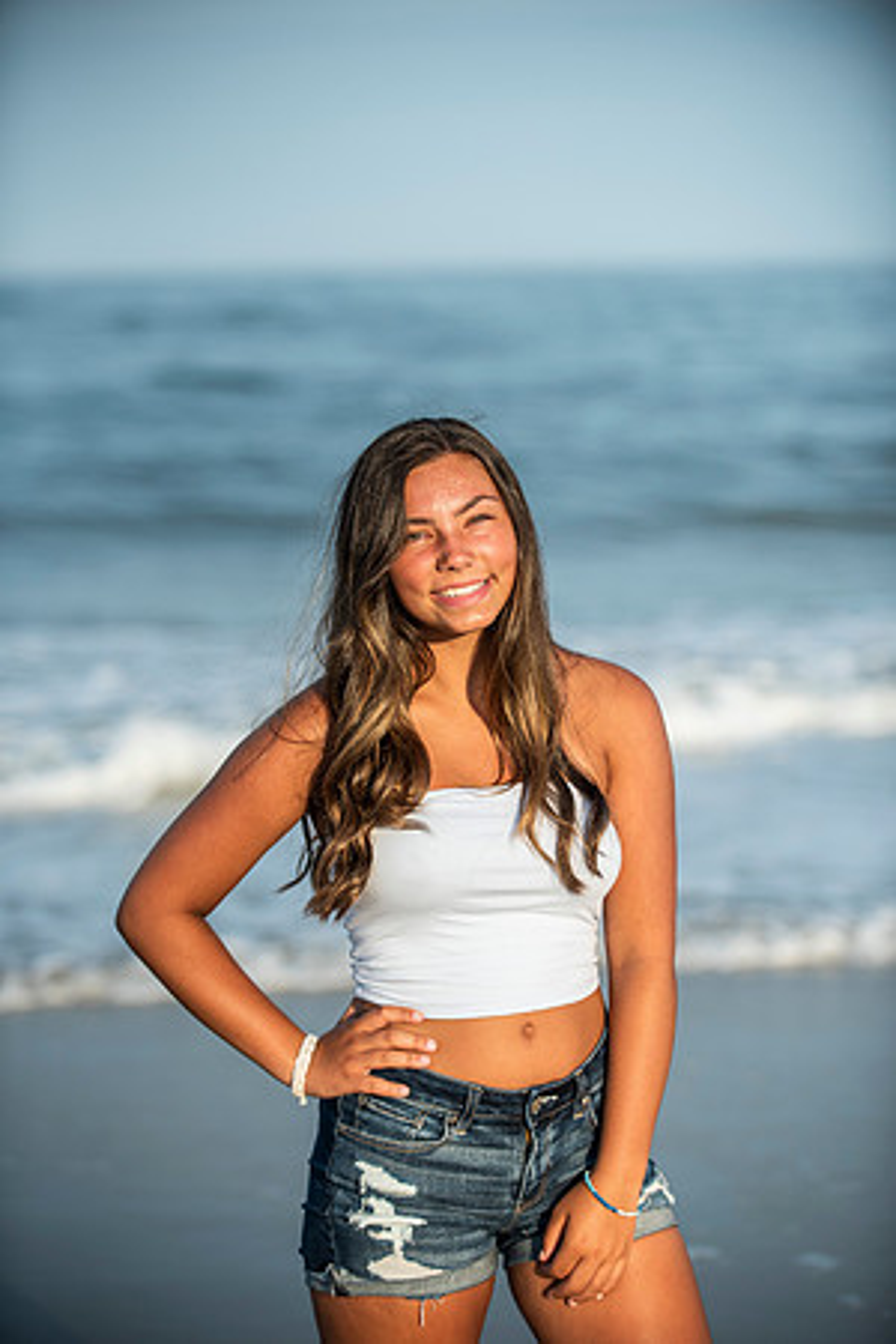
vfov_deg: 19.5
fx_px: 3920
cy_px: 672
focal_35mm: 105
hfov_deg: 13.0
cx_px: 448
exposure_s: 1/4000
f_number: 3.2
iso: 250
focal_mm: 105
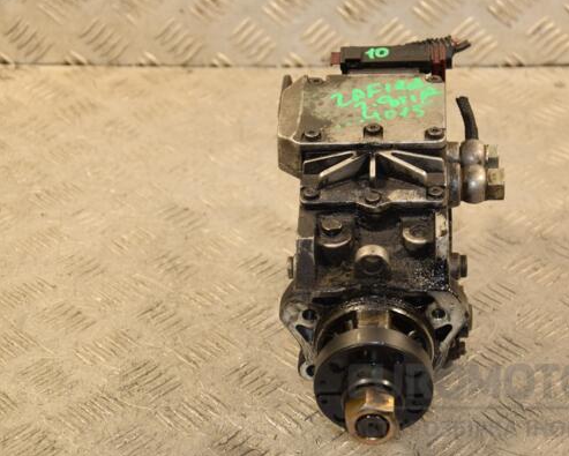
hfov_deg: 21.5
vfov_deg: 17.3
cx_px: 327
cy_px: 227
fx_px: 1500
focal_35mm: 89
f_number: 5
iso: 800
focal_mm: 52
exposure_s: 1/200
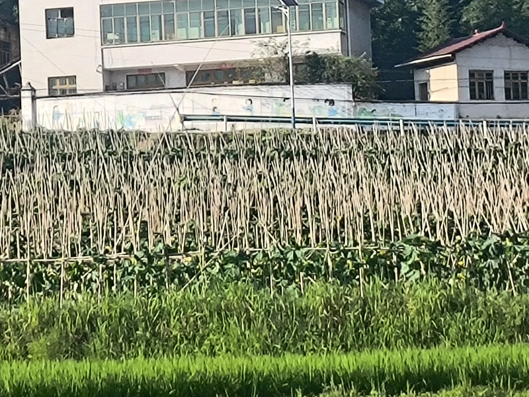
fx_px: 2735
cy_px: 198
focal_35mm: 179
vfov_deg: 8.3
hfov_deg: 11.0
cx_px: 264
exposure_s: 1/2101
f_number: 1.7
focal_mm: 5.35
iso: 80
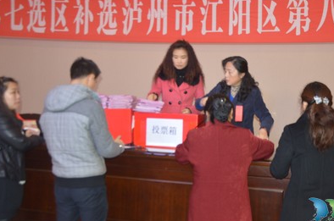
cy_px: 95
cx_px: 204
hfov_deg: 41.2
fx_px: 441
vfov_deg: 28.1
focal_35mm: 48
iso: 250
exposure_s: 1/30
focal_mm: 25
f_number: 4
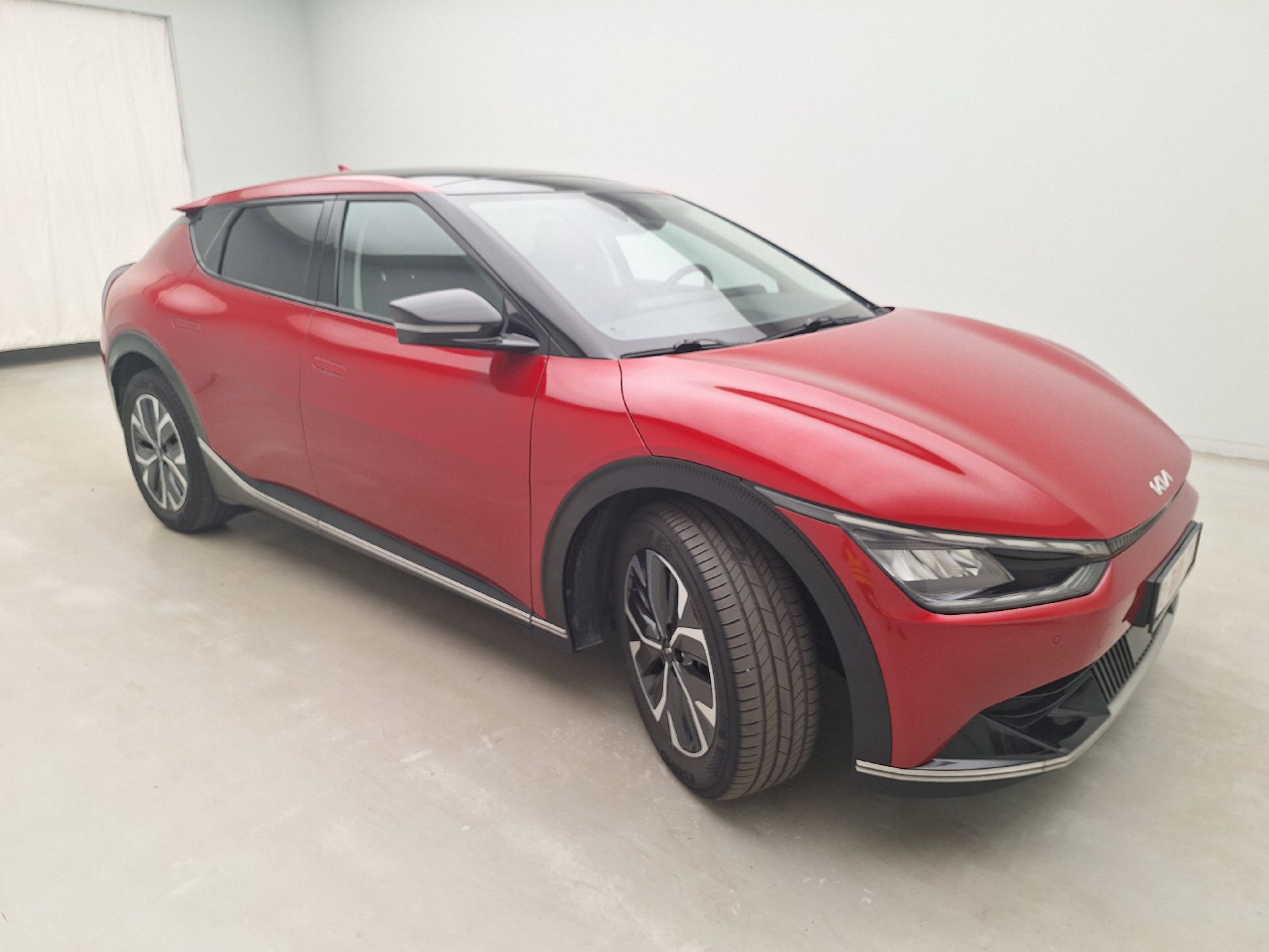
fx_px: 843
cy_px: 476
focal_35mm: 23
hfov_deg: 73.9
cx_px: 634
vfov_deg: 58.9
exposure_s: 1/100
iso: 50
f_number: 1.8
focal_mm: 5.54
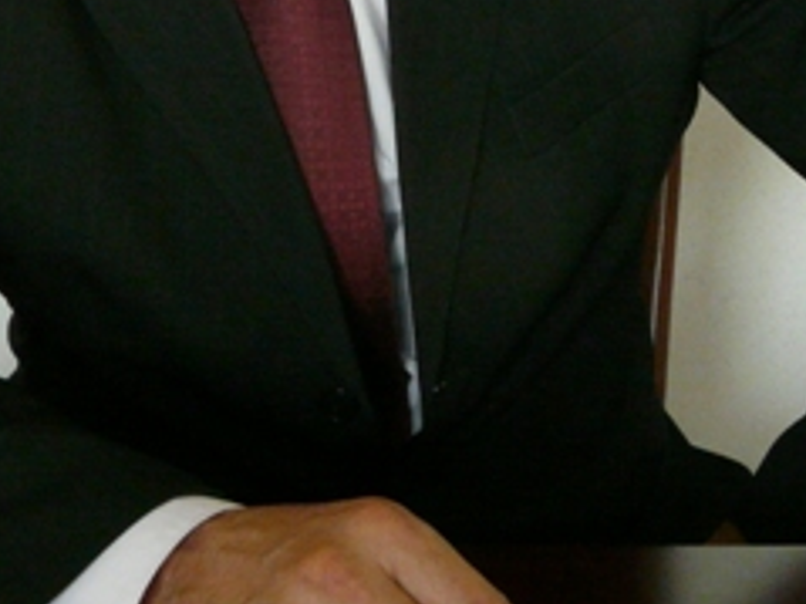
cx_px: 357
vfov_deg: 15.9
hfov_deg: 21.5
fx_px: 2118
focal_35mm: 91
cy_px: -20
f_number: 2.8
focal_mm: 5.6
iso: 400
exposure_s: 1/60
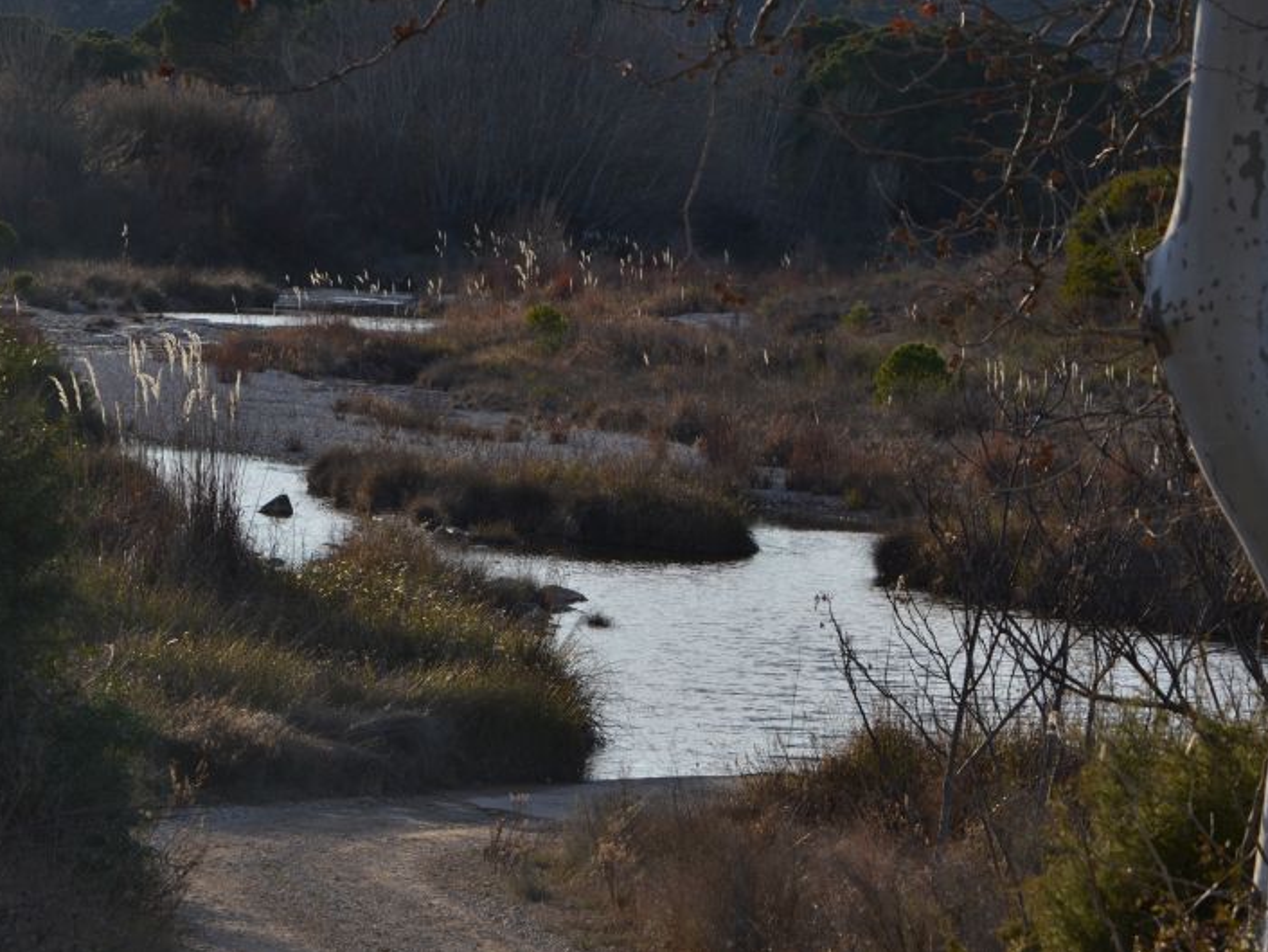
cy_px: 478
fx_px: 6595
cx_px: 592
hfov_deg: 11.0
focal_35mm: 180
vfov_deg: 8.3
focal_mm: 110
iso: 100
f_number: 8
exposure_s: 1/250
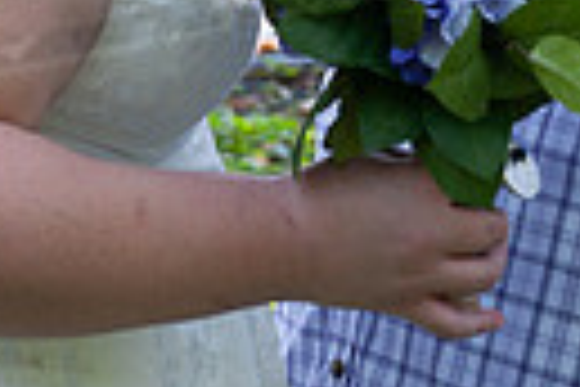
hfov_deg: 7.9
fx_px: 4189
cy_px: -414
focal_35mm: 260
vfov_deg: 5.2
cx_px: 301
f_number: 5
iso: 100
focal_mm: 58
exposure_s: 1/125
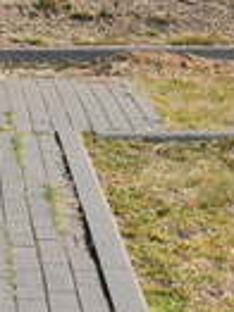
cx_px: -107
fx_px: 1788
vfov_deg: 9.5
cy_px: -275
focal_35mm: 198
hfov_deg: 7.4
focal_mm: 18
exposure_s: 1/500
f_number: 11
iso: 360
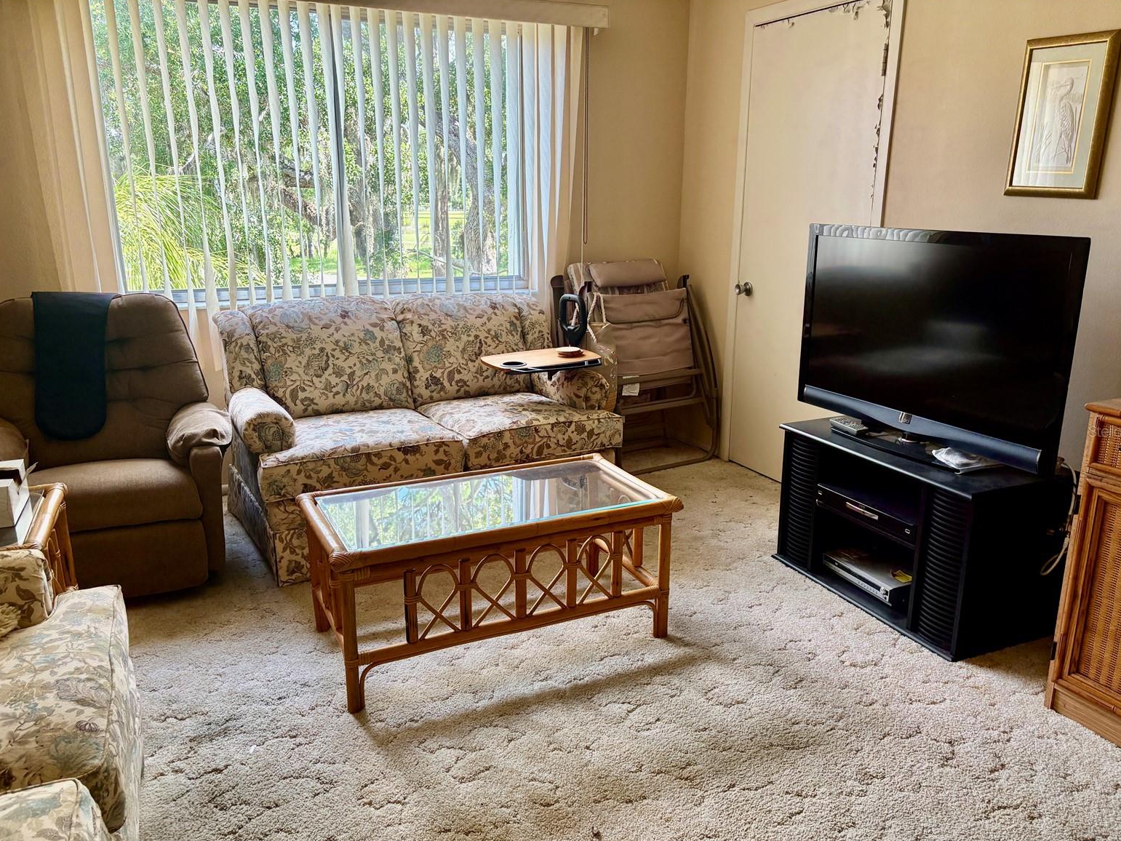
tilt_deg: -15.7
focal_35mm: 27
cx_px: 575
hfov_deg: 65.3
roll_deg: -0.6
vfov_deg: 51.4
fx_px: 874
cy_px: 431
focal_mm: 5.96
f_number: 1.6
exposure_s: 1/121
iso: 100
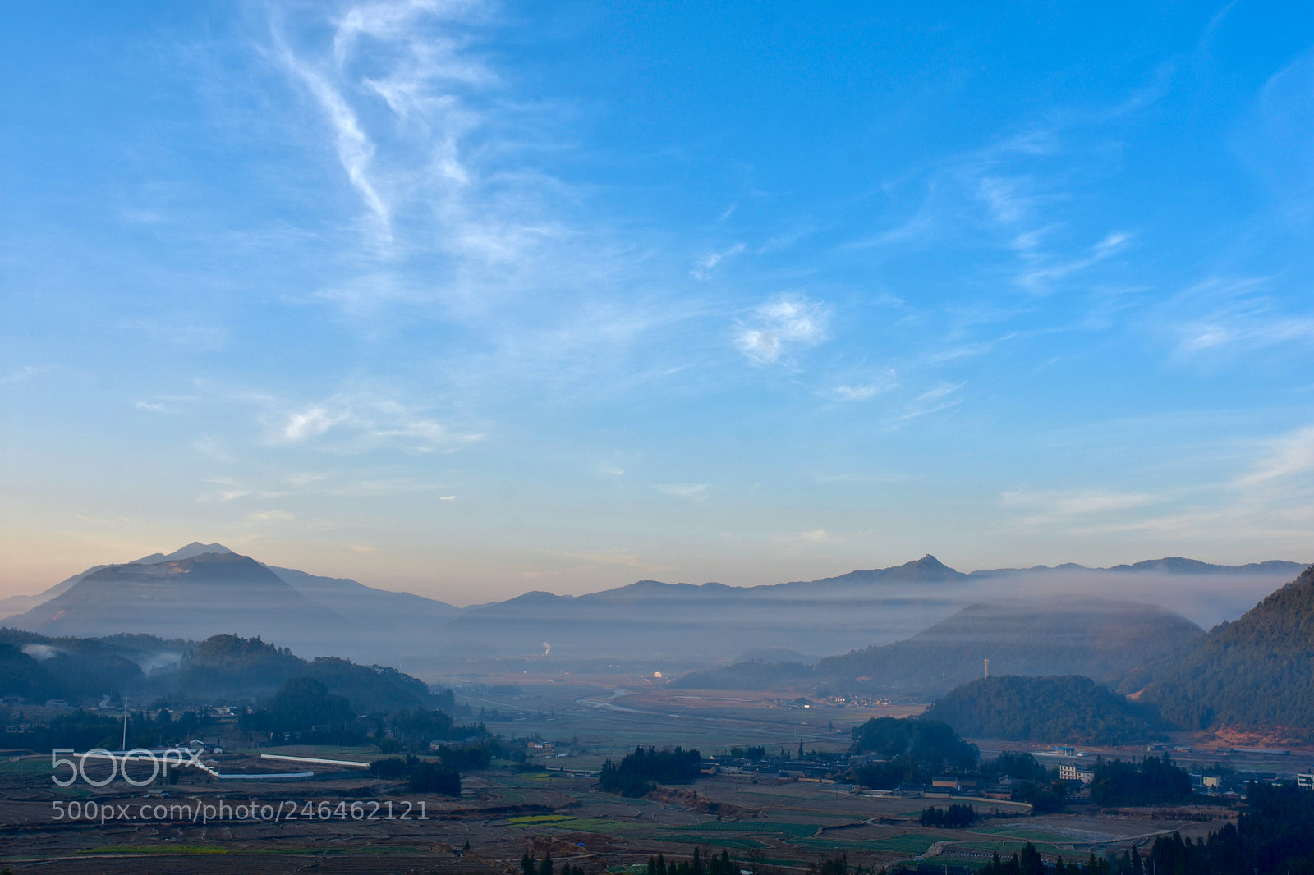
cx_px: 657
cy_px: 438
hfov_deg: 53.1
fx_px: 1314
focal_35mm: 36
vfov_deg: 36.9
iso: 100
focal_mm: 24
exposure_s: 1/80
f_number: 8
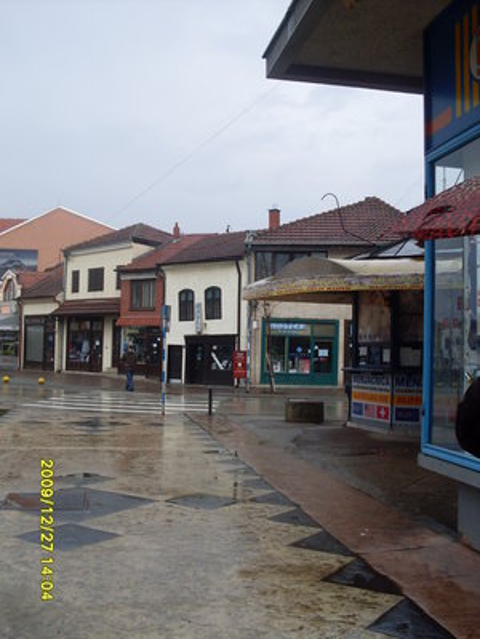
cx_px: 240
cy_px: 320
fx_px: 703
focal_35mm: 38
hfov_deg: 37.7
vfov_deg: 49.0
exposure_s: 1/500
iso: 80
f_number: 2.8
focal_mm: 6.3
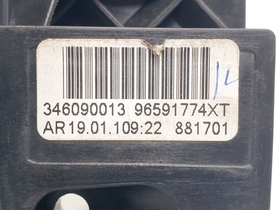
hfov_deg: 67.3
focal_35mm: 26
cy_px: 105
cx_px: 140
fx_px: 210
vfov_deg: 53.1
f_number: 2.4
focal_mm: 4.3
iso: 50
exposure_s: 1/104
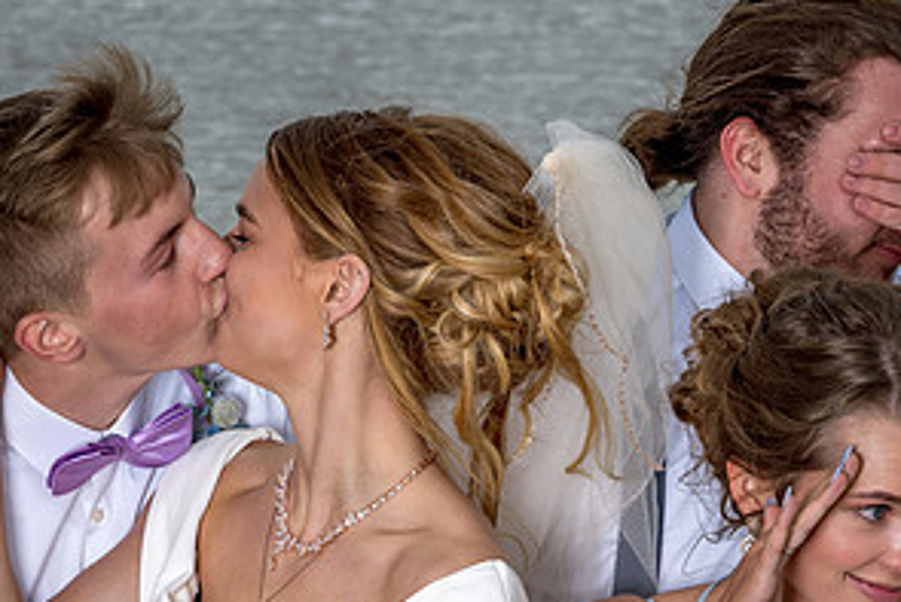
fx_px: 2955
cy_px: 503
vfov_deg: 11.6
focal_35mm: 118
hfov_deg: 17.3
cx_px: 415
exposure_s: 1/250
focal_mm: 60
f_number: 7.1
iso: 100
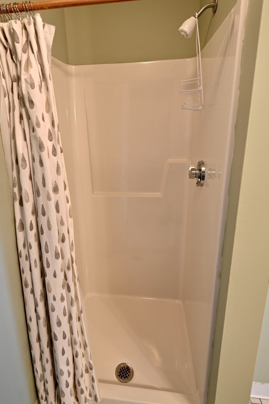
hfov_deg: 62.9
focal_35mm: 20
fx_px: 220
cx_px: 128
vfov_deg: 85.0
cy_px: 189
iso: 450
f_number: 4
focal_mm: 16.5
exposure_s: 1/15
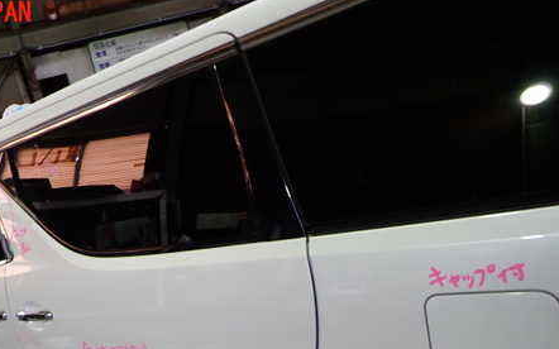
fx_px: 548
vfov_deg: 34.2
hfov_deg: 52.8
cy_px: 282
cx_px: 181
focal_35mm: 36
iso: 200
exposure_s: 1/40
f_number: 2
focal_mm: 4.5
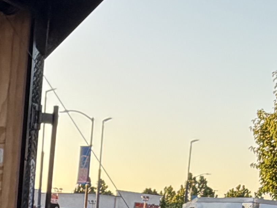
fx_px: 784
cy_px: 345
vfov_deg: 13.8
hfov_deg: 18.8
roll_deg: -3.9
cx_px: -69
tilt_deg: -8.4
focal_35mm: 98
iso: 40
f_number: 2.2
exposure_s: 1/228
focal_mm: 2.22
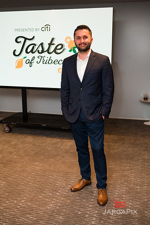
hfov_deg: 30.4
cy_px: 112
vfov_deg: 44.5
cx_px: 75
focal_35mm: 44
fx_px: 276
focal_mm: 44
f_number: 4
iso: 640
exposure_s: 1/200
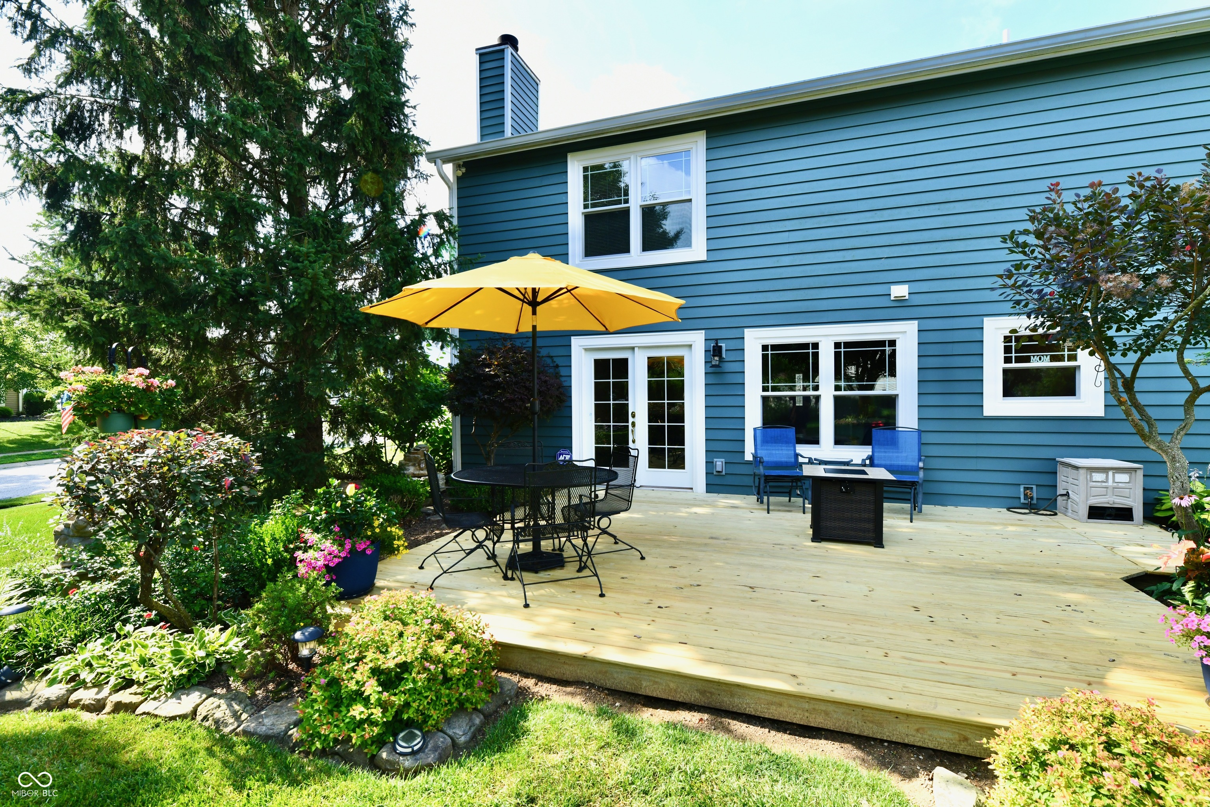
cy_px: 404
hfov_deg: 96.7
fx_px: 538
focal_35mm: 16
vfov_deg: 73.7
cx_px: 605
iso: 640
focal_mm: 16
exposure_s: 1/320
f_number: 9
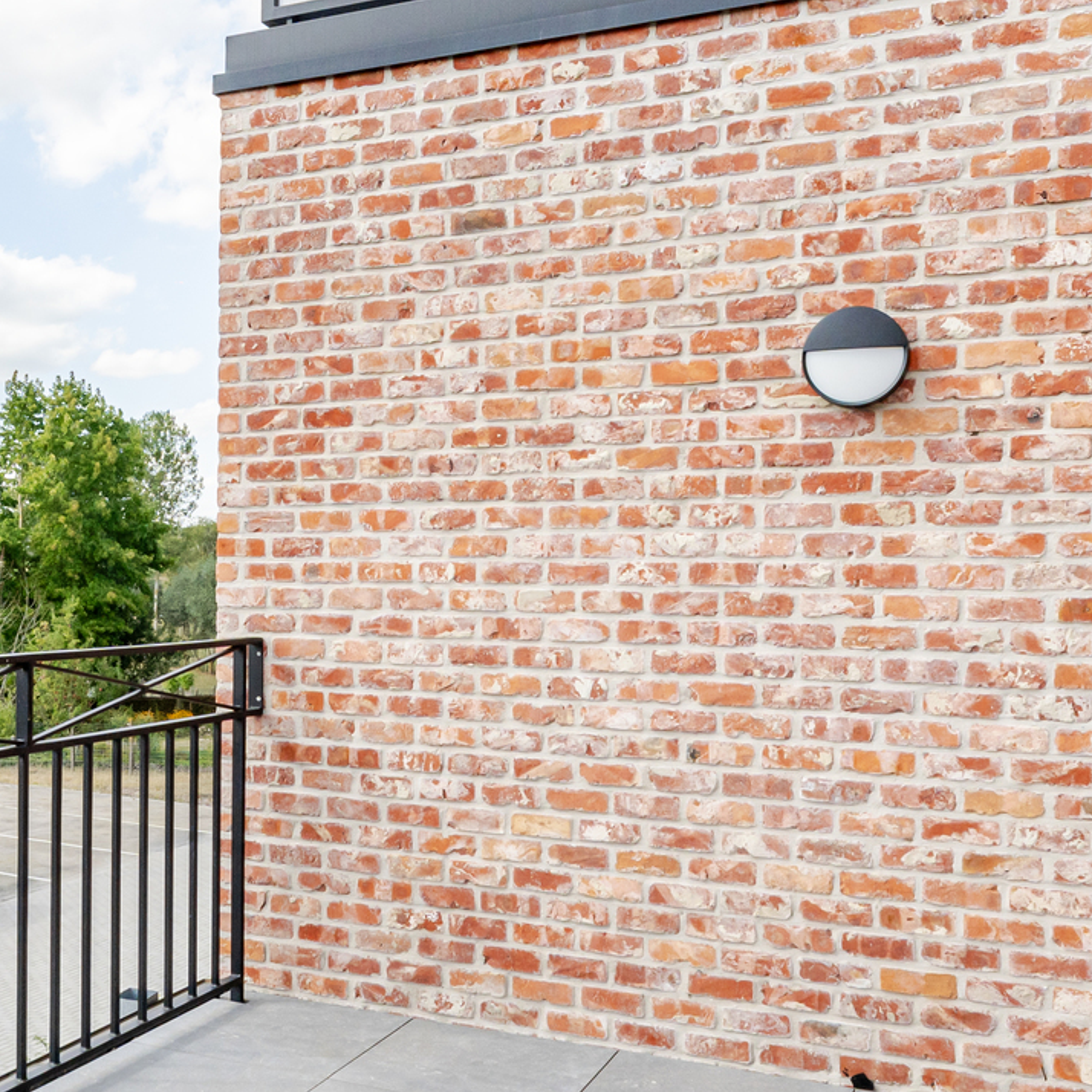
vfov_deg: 41.7
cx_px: 234
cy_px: 638
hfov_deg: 40.3
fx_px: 1428
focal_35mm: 40
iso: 250
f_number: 11
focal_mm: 14
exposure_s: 1/400
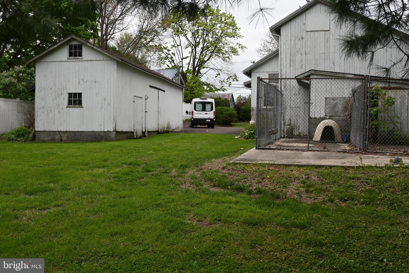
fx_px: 417
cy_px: 136
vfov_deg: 36.2
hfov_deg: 52.2
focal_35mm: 37
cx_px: 204
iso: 100
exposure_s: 1/200
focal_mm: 24.5
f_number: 5.6
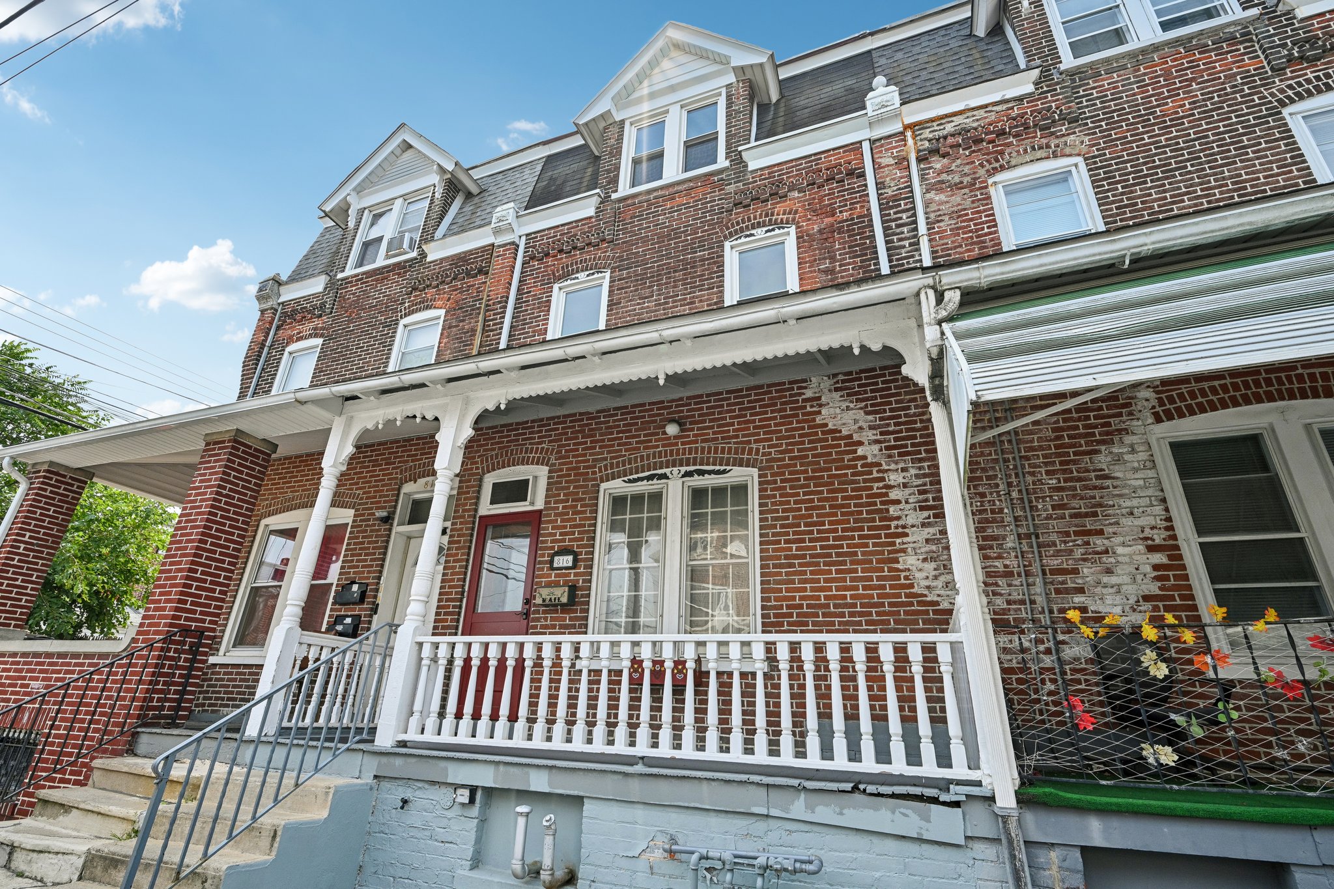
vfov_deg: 73.7
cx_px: 667
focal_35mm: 16
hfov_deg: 96.7
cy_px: 444
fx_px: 593
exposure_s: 1/800
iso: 800
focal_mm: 16
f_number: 8
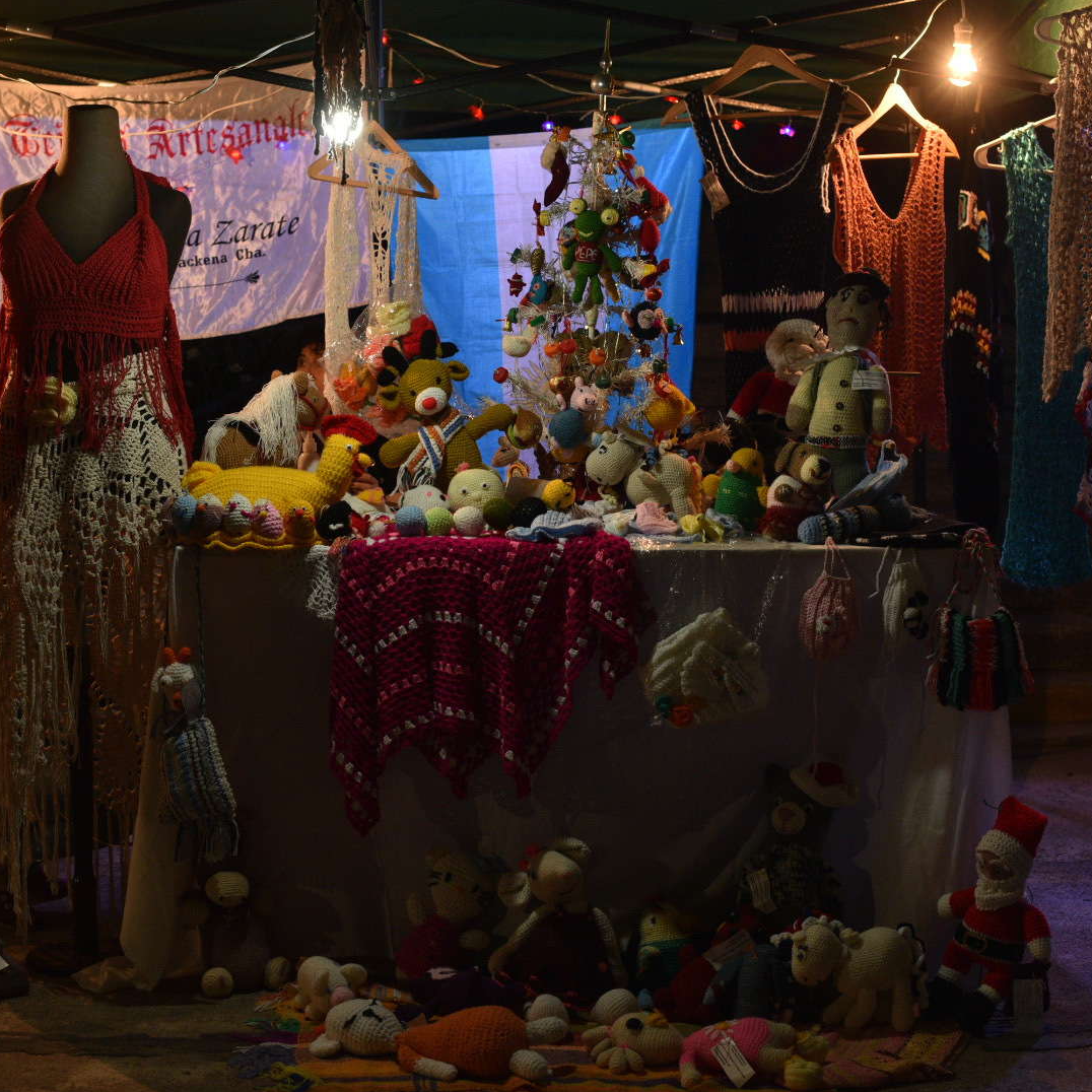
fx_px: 2284
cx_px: 476
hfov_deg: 26.9
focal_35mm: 64
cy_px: 546
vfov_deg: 26.9
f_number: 4.5
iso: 1250
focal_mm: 50
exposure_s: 1/160
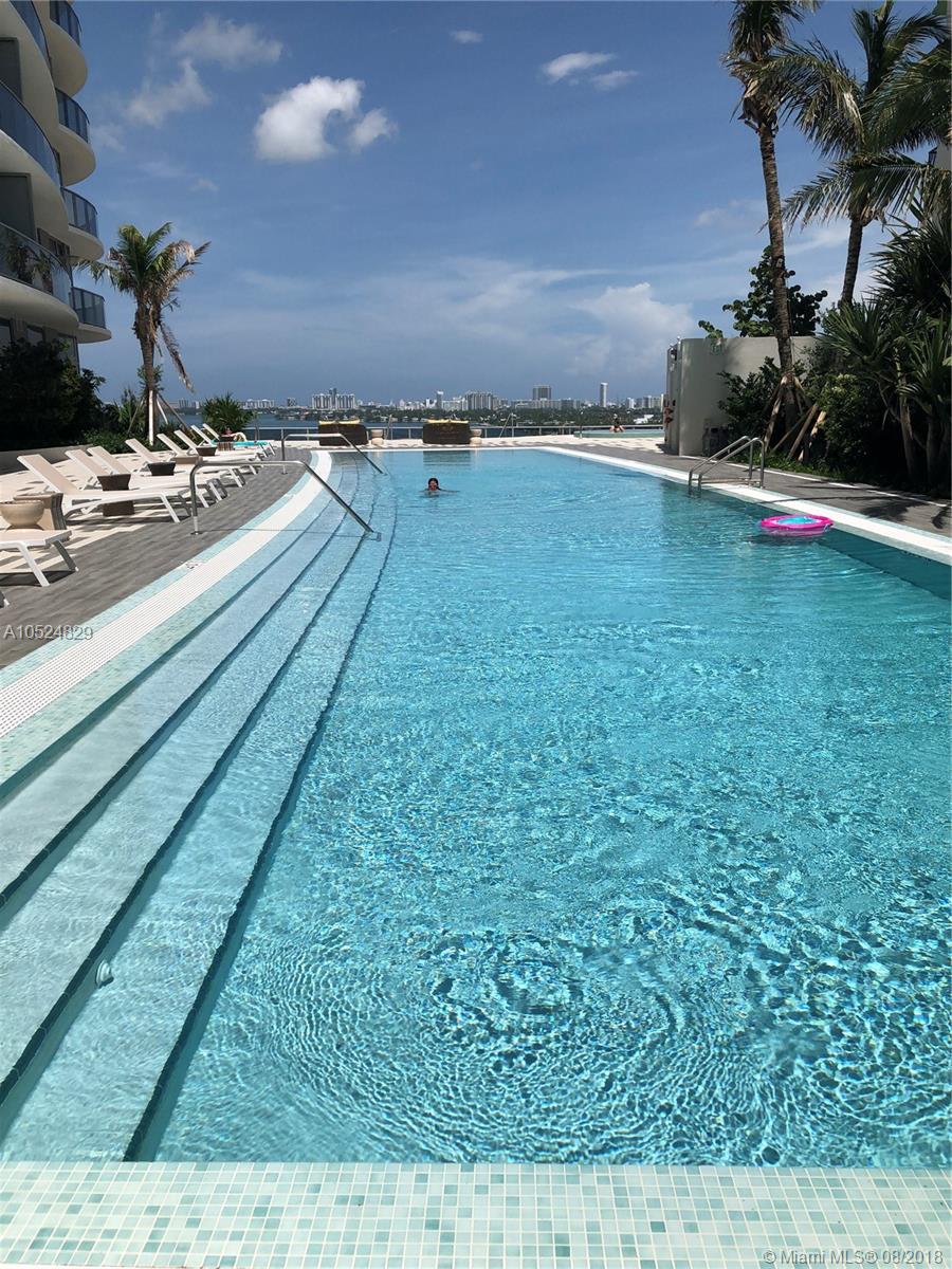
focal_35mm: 28
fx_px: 1027
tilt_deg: -11.6
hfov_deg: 49.7
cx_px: 476
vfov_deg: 63.4
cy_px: 634
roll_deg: +2.0
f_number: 1.8
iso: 25
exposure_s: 1/5405
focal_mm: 4
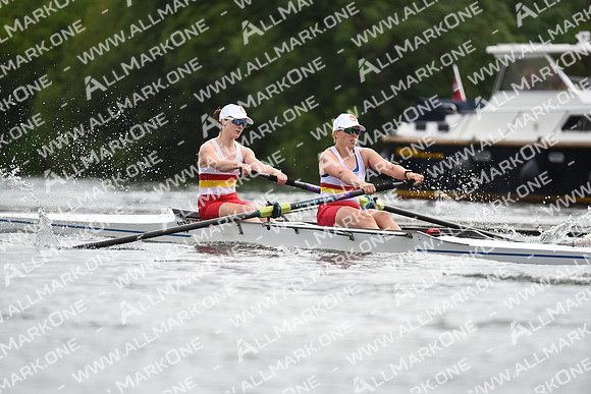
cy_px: 197
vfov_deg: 4.6
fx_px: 4926
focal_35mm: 300
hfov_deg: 6.9
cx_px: 296
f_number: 4
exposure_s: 1/1600
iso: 400
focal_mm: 300
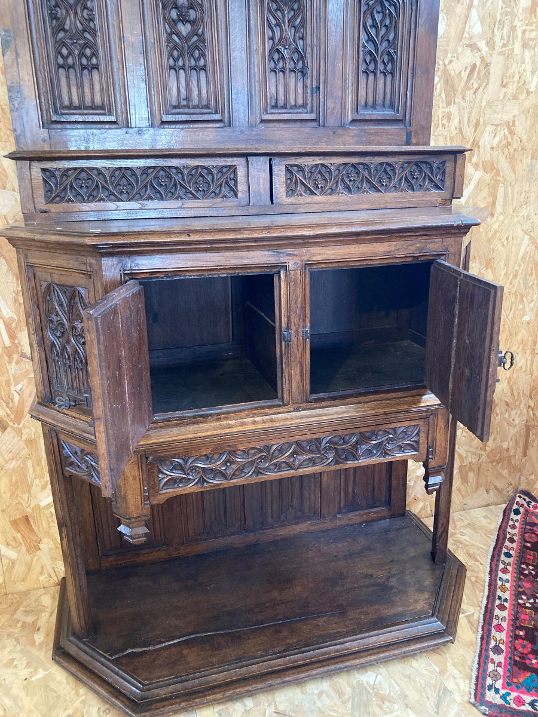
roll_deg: -0.9
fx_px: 580
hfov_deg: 49.7
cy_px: 358
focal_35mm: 28
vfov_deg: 63.4
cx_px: 269
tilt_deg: -15.1
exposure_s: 1/33
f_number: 1.8
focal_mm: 3.99
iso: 320
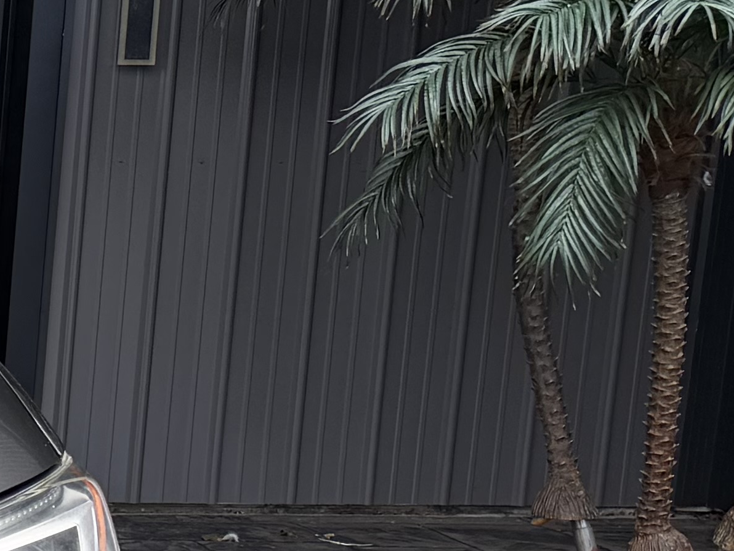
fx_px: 2438
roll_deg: -0.8
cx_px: -831
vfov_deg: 12.7
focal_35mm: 115
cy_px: 531
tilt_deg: -10.2
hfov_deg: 13.9
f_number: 1.78
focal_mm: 6.76
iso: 80
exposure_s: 1/1075
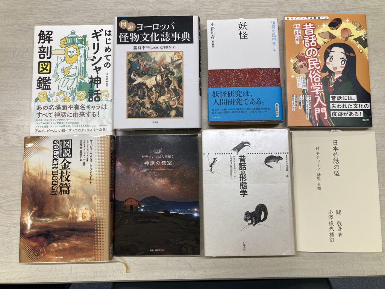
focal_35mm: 28
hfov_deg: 63.4
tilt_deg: -83.3
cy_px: 144
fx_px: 311
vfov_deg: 49.7
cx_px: 192
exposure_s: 1/100
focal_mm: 3.99
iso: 32
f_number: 1.8
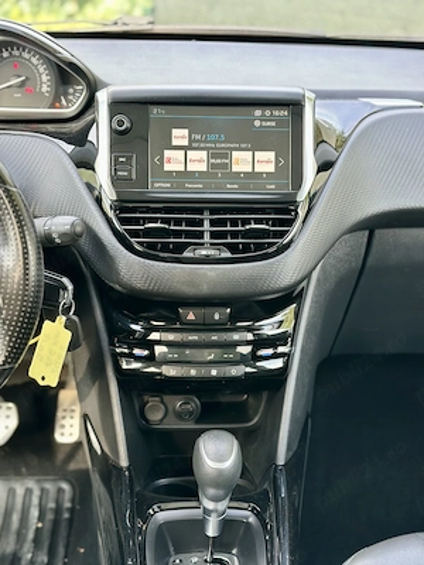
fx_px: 784
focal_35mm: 48
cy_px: 282
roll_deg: -2.7
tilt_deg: -22.0
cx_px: 212
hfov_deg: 30.3
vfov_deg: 39.7
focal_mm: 6.86
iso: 125
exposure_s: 1/90
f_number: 1.78
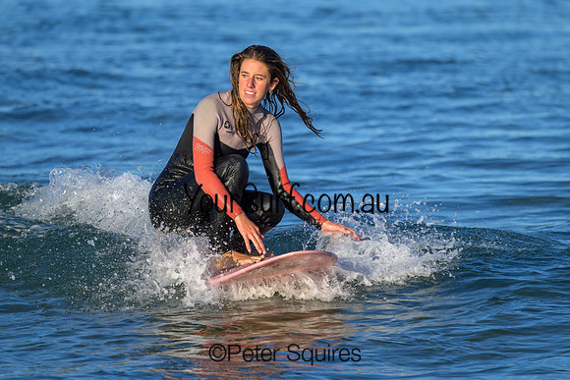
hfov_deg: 1.9
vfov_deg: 1.3
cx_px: 384
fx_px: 17061
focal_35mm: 1077
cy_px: 124
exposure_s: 1/1000
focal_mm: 800
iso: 160
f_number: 6.3
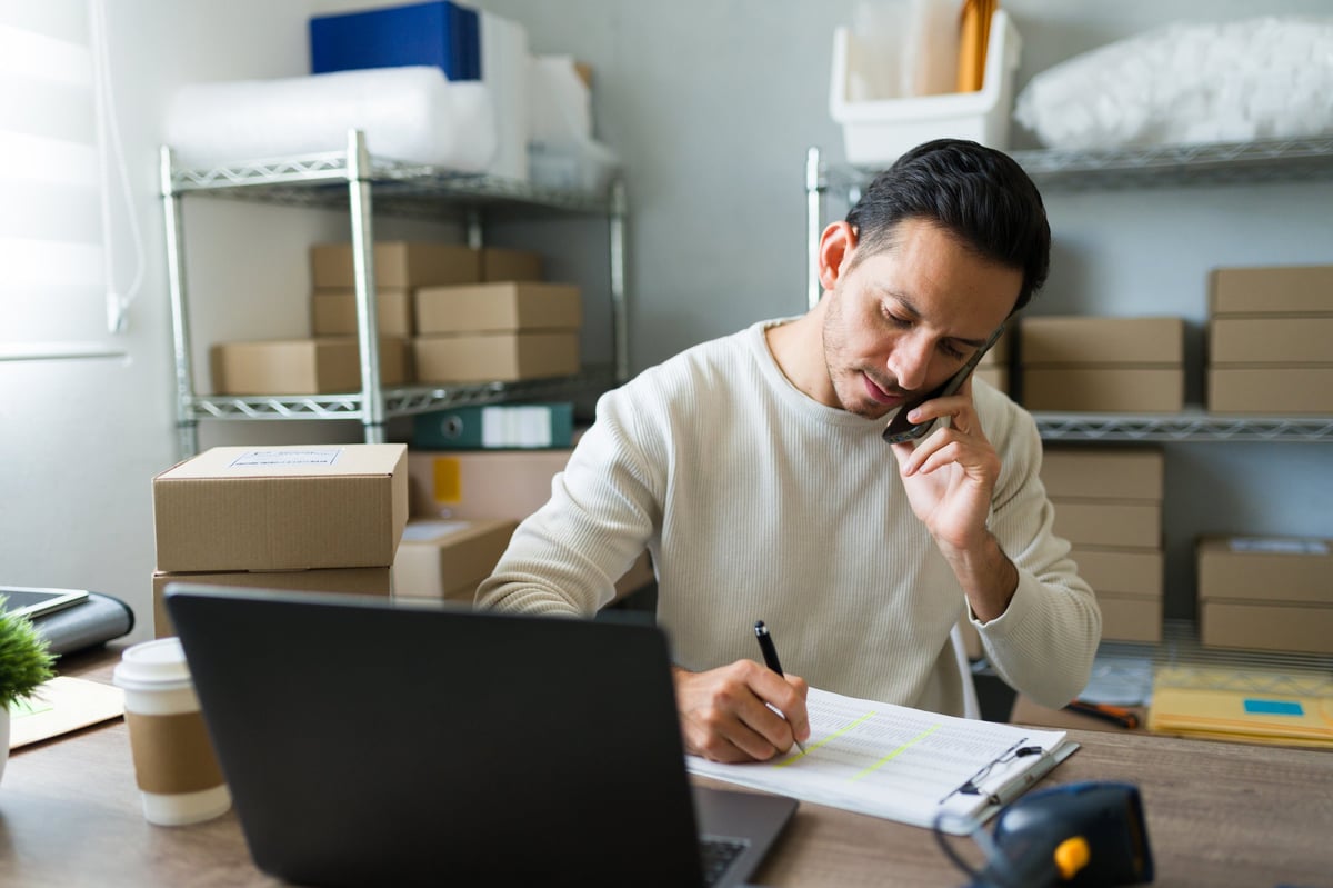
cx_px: 666
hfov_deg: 54.5
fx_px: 1295
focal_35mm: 35
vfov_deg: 37.8
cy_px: 444
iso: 640
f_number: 1.8
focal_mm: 35
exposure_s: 1/100
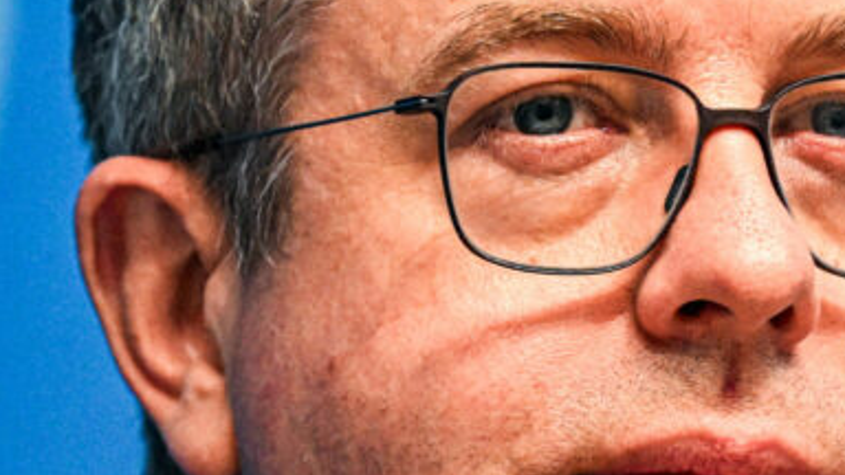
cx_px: 207
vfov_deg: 1.7
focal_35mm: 699
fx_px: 15662
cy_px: 416
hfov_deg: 3.1
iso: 3200
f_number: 3.2
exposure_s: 1/1000
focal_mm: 200
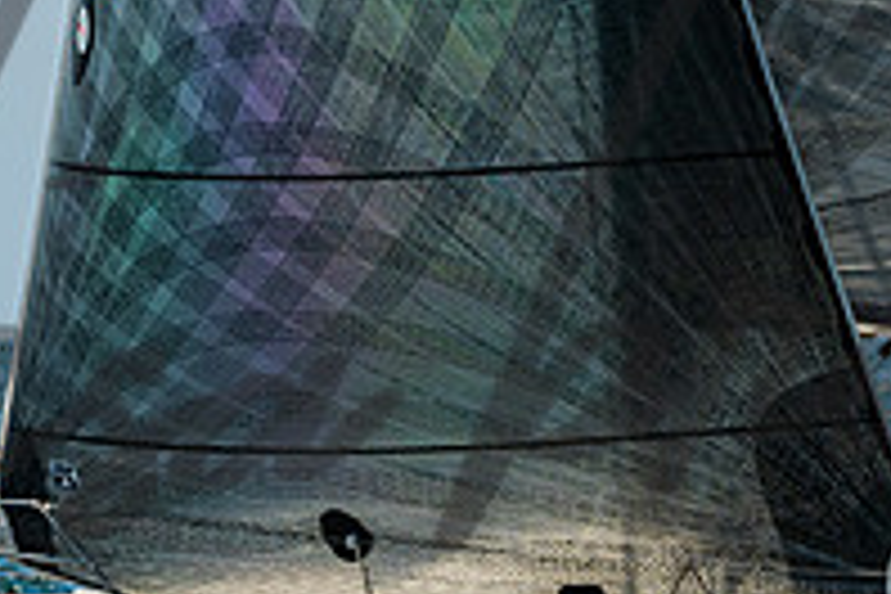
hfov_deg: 3.1
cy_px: 621
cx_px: 733
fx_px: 16507
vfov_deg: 2.1
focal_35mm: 667
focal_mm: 170
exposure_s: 1/1250
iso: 320
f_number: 5.6
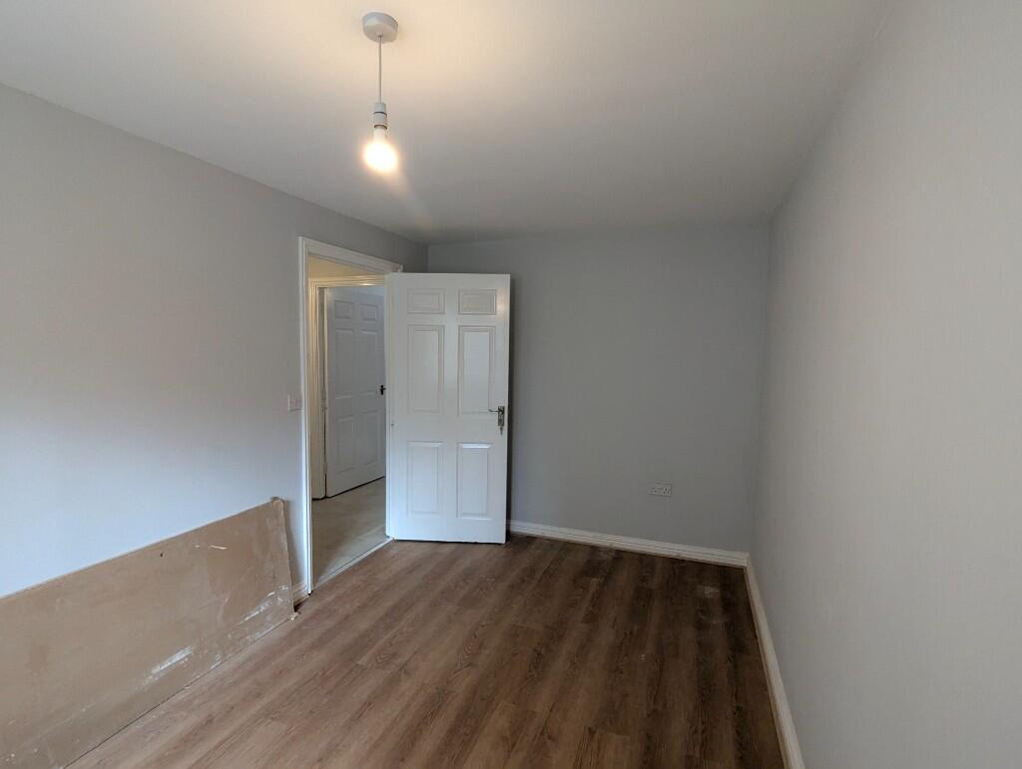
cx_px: 511
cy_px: 384
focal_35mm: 16
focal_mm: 2.35
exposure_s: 1/119
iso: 320
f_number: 2.2
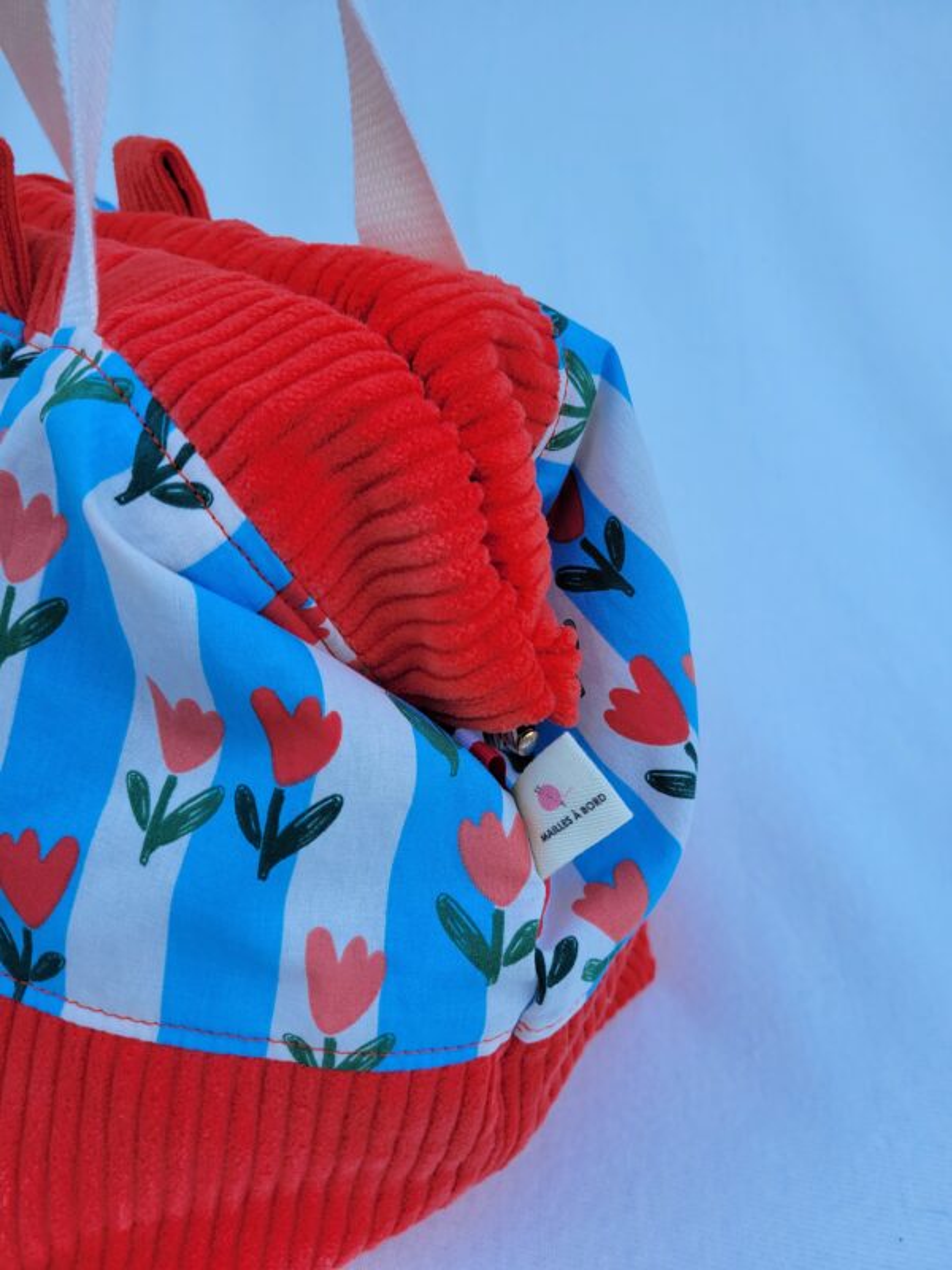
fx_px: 953
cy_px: 635
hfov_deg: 53.1
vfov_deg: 67.3
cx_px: 476
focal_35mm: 26
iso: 40
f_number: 1.8
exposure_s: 1/140
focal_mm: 5.4
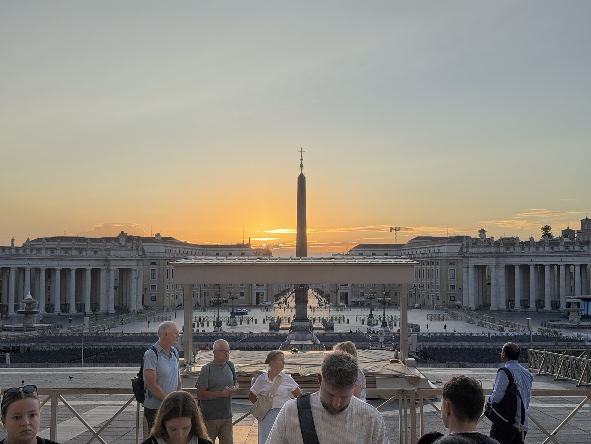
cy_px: 222
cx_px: 296
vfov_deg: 30.3
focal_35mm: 48
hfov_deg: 39.7
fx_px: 820
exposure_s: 1/1013
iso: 64
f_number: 1.78
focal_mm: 6.76
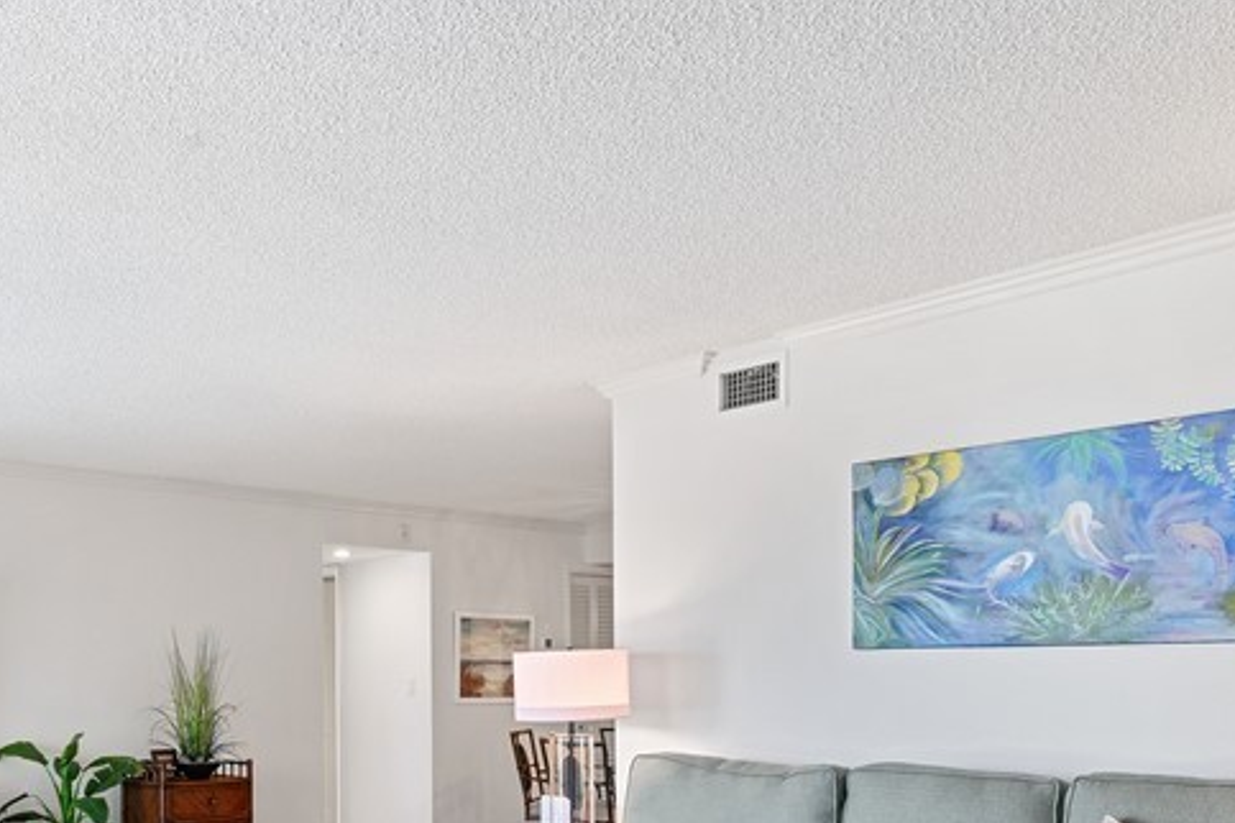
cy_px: 689
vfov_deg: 35.4
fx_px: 1235
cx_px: 352
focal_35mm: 36
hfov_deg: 51.5
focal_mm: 16
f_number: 10
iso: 640
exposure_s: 1/13
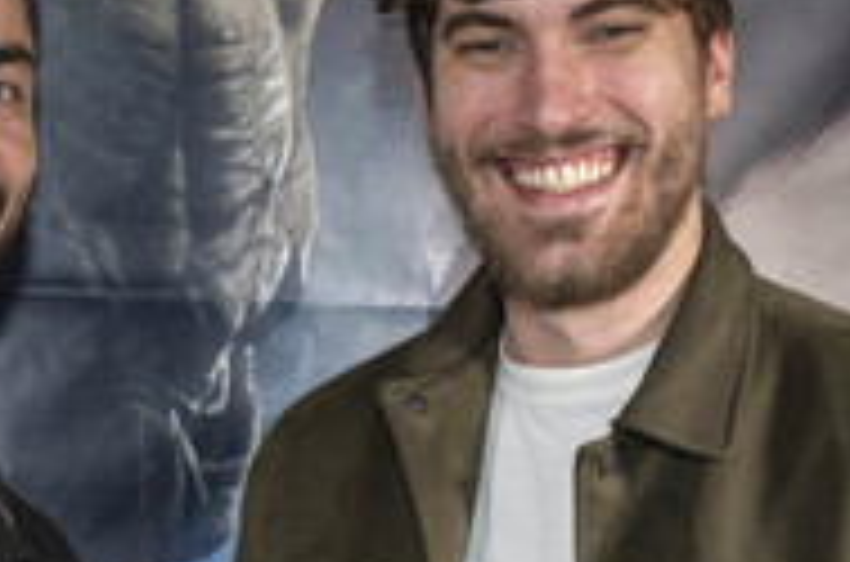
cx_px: 290
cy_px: 436
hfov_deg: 18.6
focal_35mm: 110
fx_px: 2591
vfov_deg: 12.3
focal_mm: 46
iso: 800
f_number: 5.6
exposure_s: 1/200
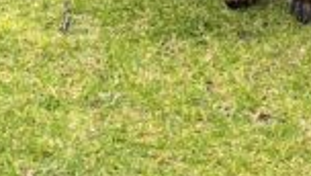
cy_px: -334
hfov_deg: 14.7
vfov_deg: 7.6
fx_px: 1181
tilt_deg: -6.2
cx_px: -23
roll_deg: -0.5
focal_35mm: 143
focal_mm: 5.1
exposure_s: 1/138
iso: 40
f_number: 1.6
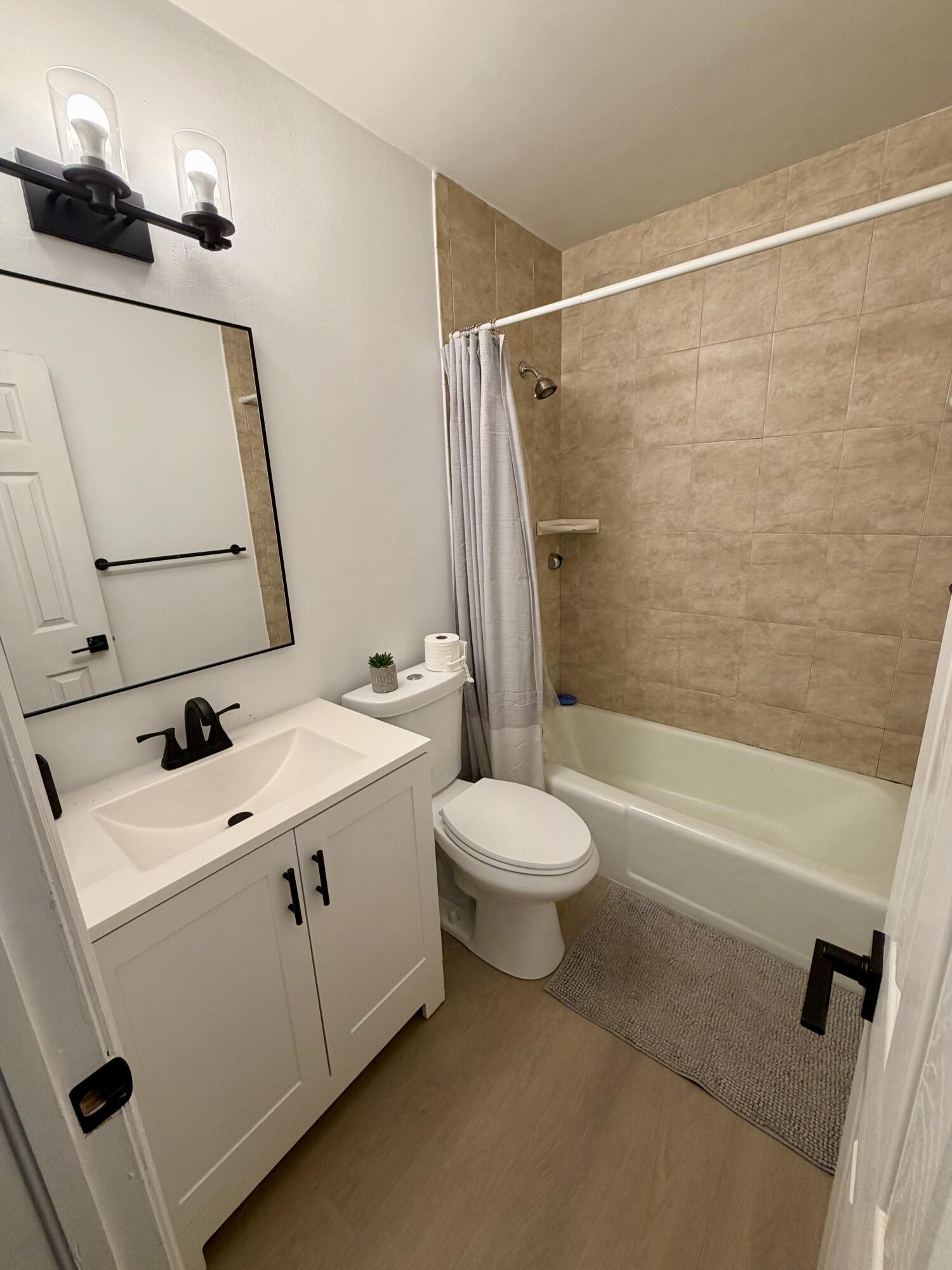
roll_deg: +2.5
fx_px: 513
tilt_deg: -15.5
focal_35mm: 14
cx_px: 476
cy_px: 635
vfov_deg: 102.1
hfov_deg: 85.7
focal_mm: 2.22
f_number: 2.2
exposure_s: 1/120
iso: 125
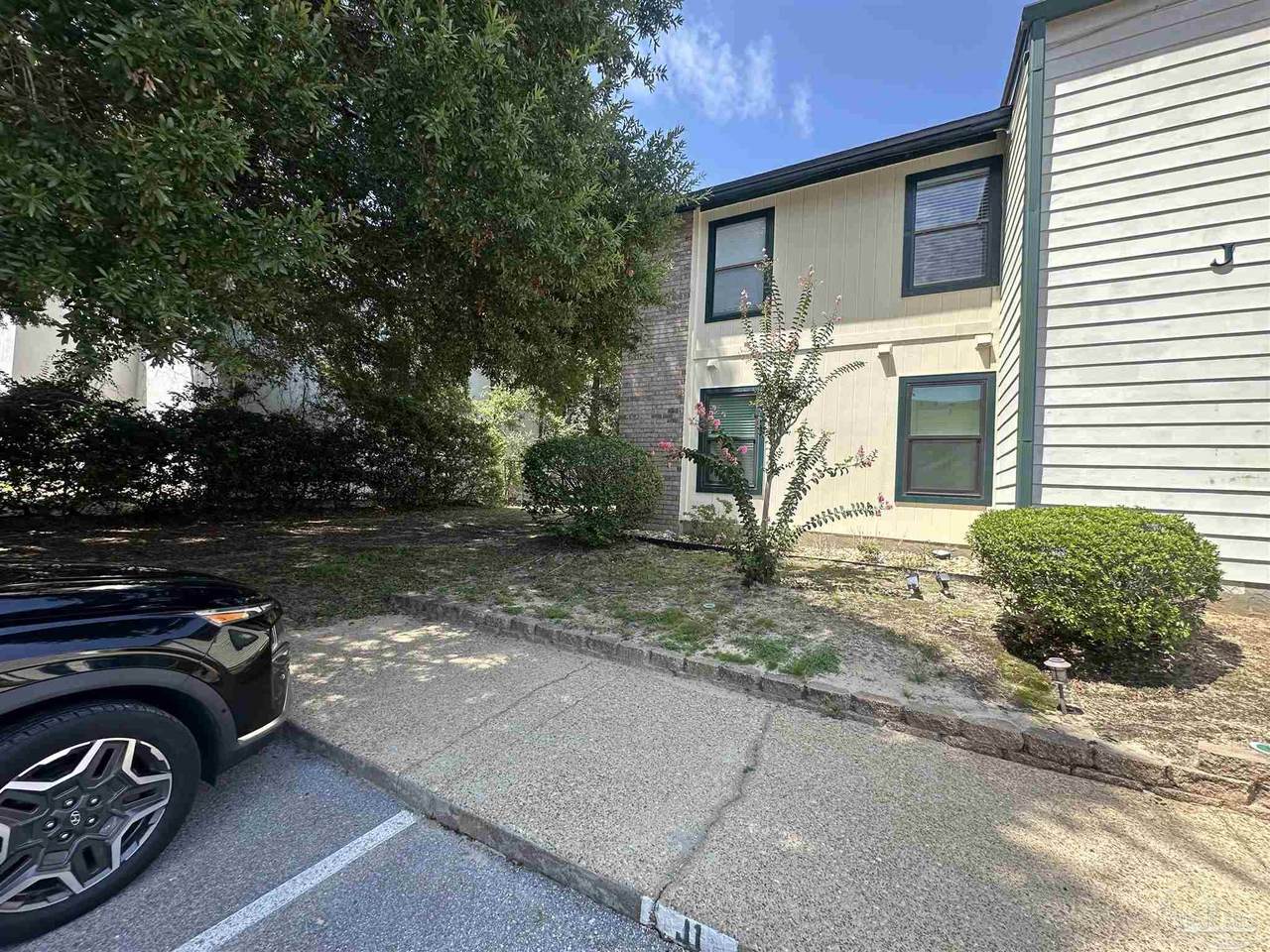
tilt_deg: +1.7
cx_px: 635
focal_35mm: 14
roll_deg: -2.9
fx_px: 514
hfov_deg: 102.1
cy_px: 476
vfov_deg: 85.7
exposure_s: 1/500
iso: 40
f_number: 2.2
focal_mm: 2.22
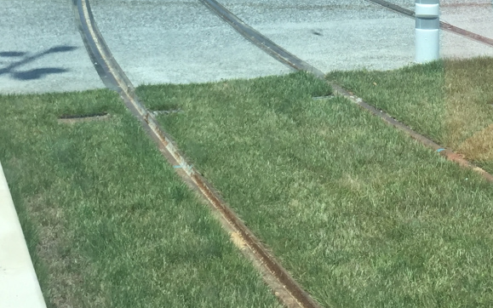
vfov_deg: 14.4
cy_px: -148
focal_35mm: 85
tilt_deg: -1.3
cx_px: 354
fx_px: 1142
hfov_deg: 24.2
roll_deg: -0.4
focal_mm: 4.15
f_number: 2.2
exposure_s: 1/860
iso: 32
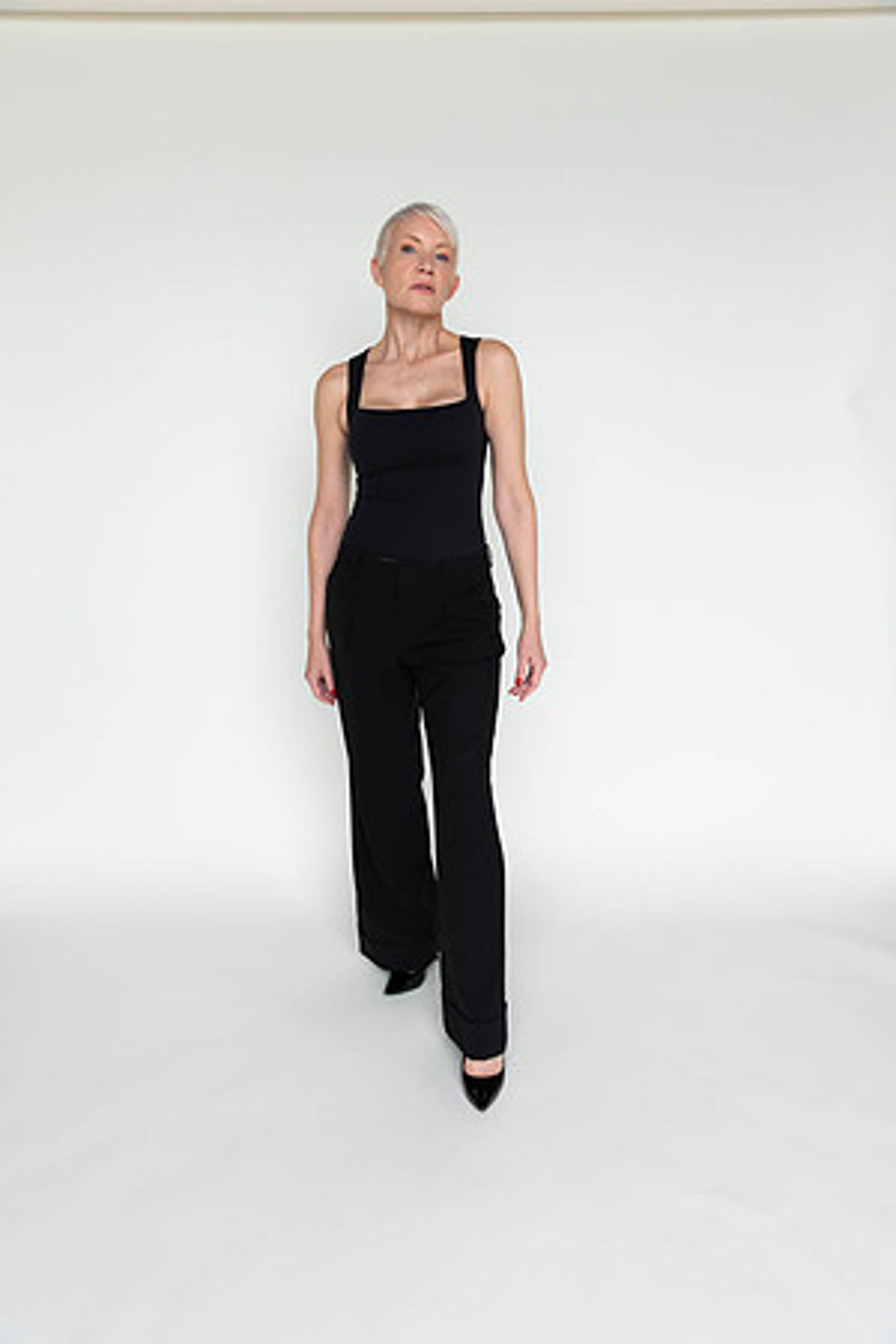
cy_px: 672
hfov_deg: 47.9
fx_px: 1008
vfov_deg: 67.4
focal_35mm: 27
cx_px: 448
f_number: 6.3
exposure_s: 1/125
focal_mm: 27
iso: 640
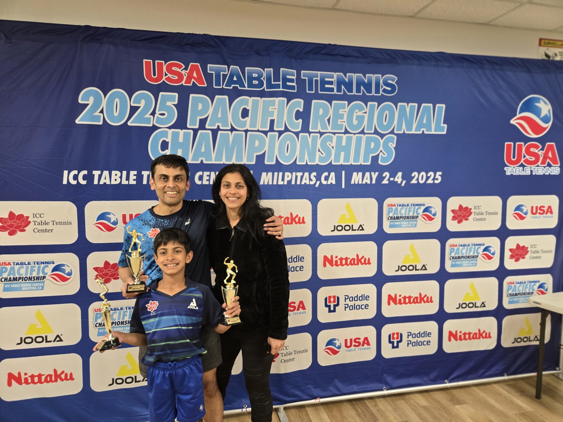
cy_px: 211
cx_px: 282
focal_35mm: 23
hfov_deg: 73.9
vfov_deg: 58.9
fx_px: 374
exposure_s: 1/120
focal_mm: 5.4
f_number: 1.8
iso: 500
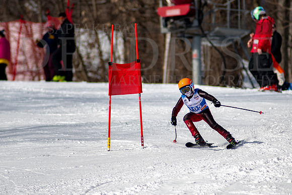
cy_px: 111
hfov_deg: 3.1
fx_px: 5483
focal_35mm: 676
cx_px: 183
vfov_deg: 2.0
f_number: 2.8
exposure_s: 1/6400
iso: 100
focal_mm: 300
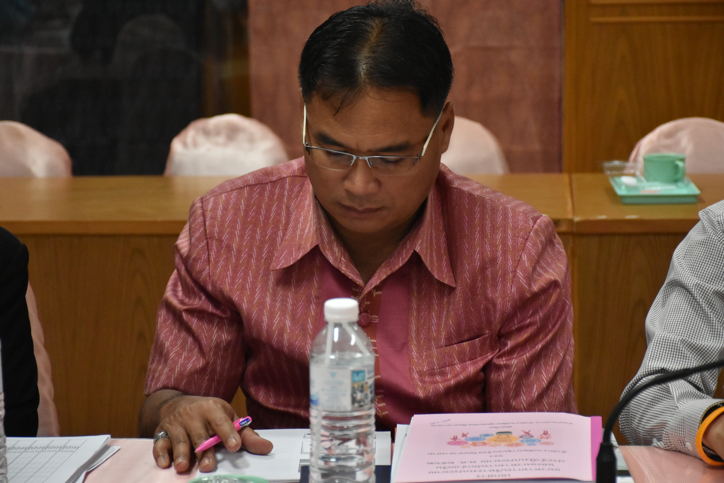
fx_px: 2413
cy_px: 242
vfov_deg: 11.4
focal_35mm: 120
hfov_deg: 17.1
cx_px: 362
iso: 2500
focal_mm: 80
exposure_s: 1/250
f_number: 5.3
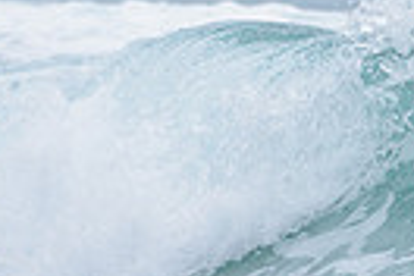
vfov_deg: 0.5
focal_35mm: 2686
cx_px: 723
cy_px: 152
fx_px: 30887
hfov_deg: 0.8
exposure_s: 1/1250
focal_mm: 500
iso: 250
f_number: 5.6
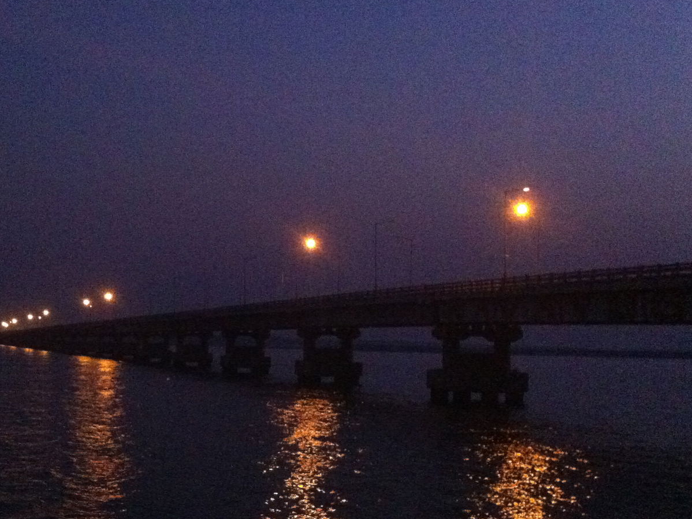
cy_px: 292
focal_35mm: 56
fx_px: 1120
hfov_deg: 34.1
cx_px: 240
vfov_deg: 26.1
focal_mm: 3.85
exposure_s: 1/15
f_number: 2.8
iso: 1000
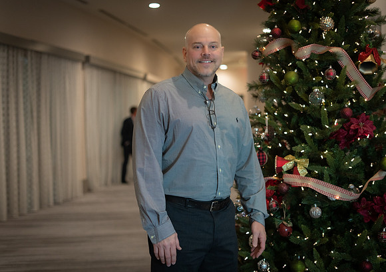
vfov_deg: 26.3
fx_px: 581
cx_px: 203
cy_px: 136
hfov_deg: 36.7
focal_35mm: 53
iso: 1250
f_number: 1.8
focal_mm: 50
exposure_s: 1/320
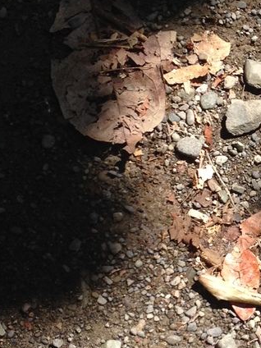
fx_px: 1327
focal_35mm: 132
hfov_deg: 10.9
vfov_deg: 14.9
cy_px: 227
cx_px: 350
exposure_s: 1/1022
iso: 50
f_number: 2.4
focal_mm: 4.28
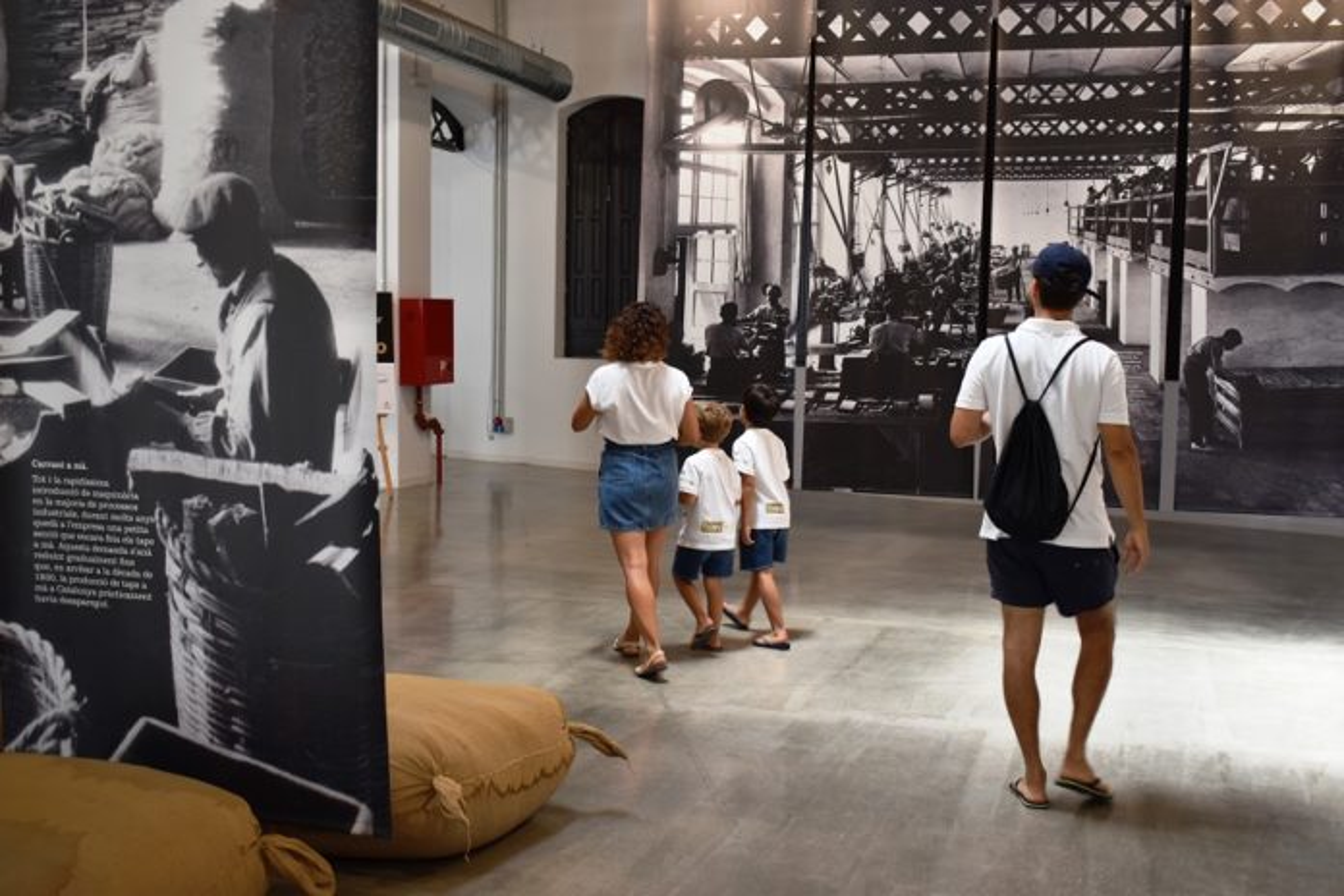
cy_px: 448
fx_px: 1512
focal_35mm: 40
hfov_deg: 47.9
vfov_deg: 33.0
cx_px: 672
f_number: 4
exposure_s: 1/50
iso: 250
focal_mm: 27
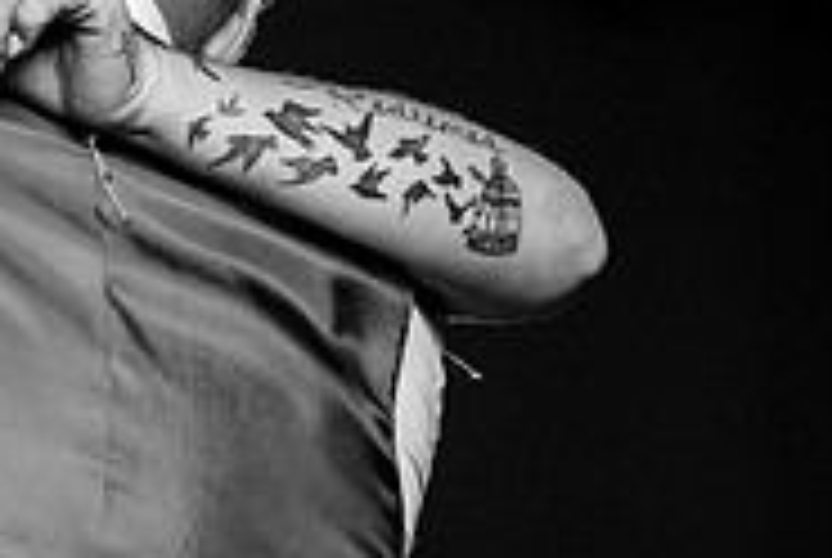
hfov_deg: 7.5
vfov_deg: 5.1
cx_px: -230
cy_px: 414
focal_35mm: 271
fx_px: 6273
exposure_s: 1/200
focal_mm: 59
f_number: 4
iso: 2000
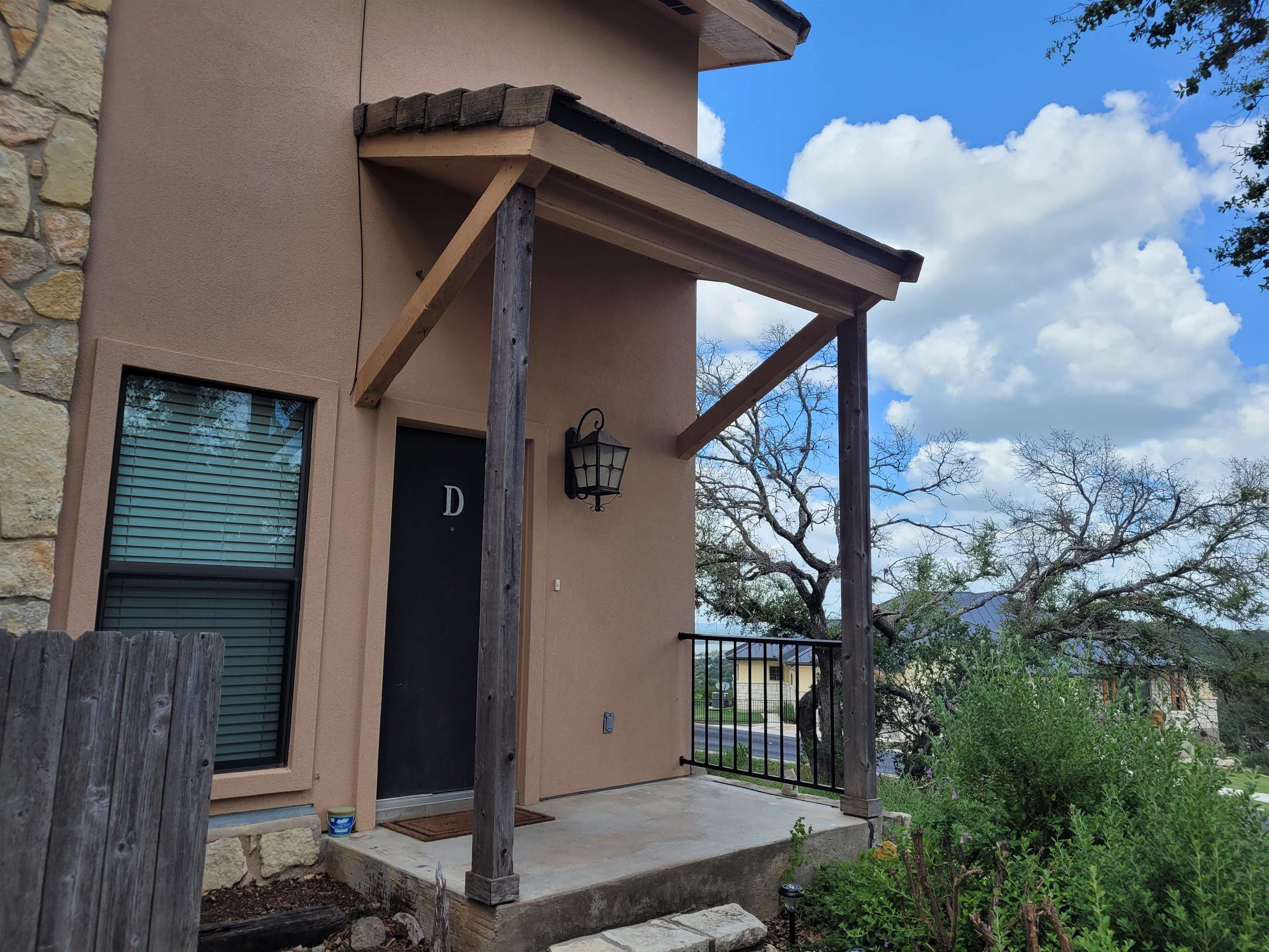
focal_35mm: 26
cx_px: 634
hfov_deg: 67.3
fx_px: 953
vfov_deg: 53.1
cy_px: 476
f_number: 1.8
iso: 40
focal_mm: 5.4
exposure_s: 1/1440
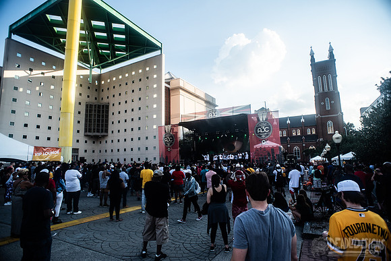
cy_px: 130
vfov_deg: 62.0
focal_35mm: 20
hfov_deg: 84.0
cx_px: 196
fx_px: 217
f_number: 4.5
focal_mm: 20
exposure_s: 1/1000
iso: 200
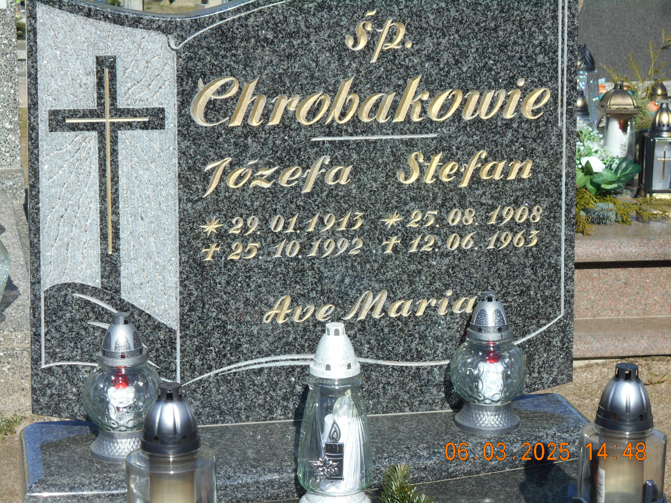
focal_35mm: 86
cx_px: 336
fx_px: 1667
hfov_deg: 22.8
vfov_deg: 17.2
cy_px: 252
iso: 80
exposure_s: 1/320
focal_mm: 15.4
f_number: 6.3
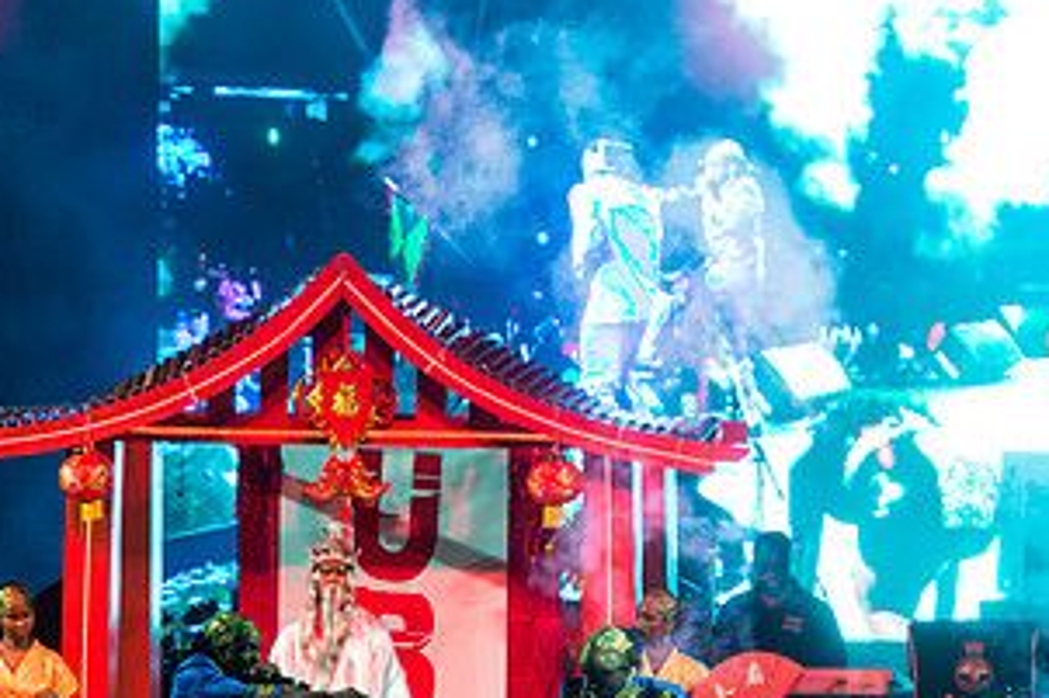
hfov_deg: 4.5
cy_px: 576
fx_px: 13425
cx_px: 677
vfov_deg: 3.0
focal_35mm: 461
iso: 2500
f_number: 5.6
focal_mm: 240
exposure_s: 1/200
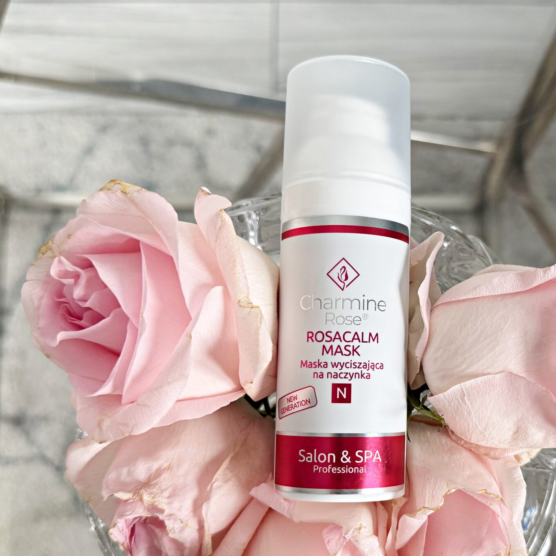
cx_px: 393
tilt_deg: -82.7
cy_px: 328
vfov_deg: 41.7
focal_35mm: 40
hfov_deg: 41.0
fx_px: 727
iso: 200
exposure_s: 1/75
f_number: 1.78
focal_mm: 6.76
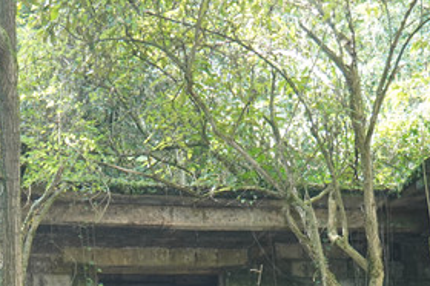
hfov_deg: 16.2
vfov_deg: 10.7
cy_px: 373
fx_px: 1485
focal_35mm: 124
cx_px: 17
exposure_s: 1/160
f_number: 4.5
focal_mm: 29
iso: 800
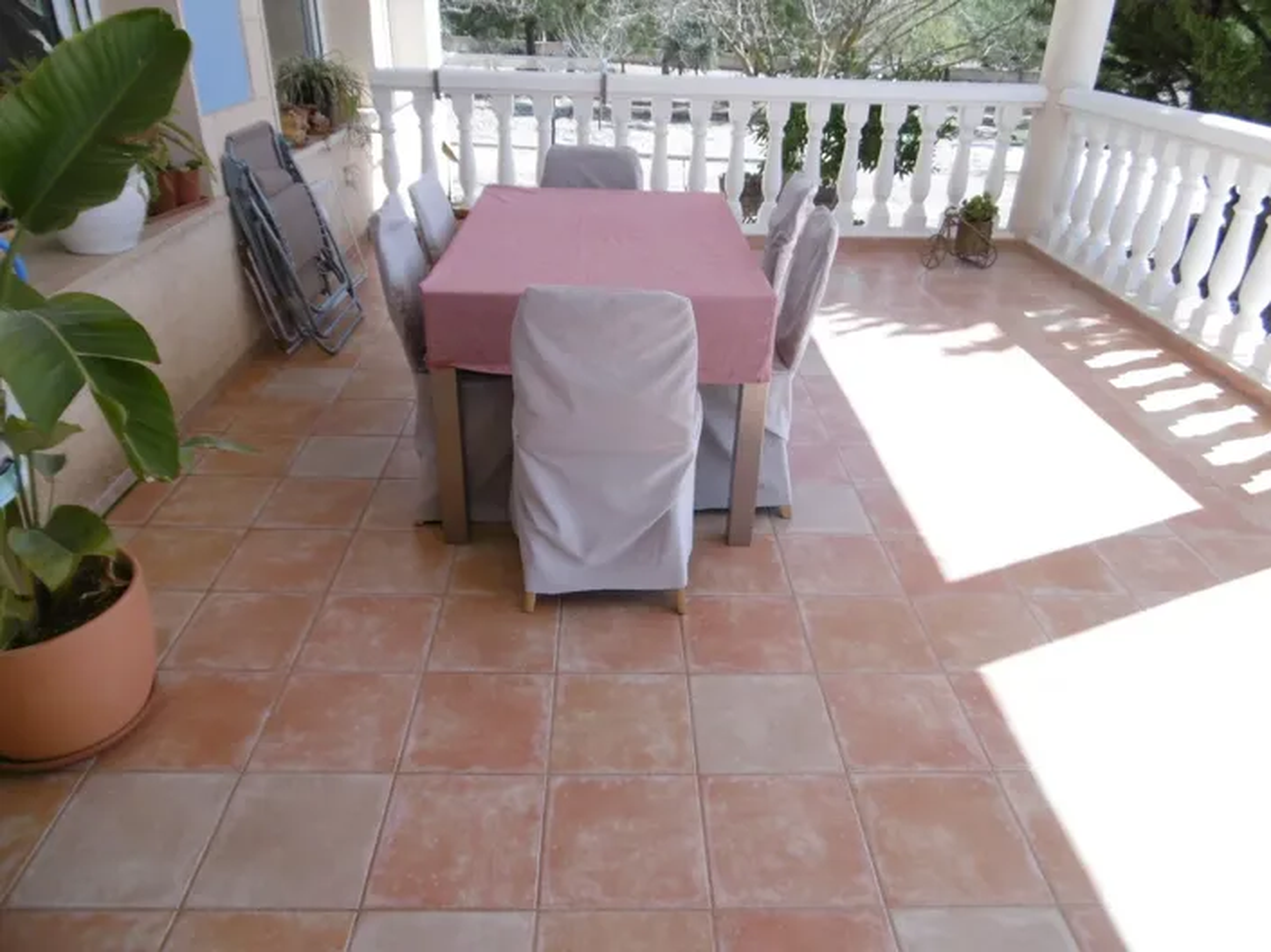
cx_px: 636
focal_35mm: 24
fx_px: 881
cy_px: 476
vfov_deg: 56.8
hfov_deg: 71.6
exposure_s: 1/500
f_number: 3.1
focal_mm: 4.3
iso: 100
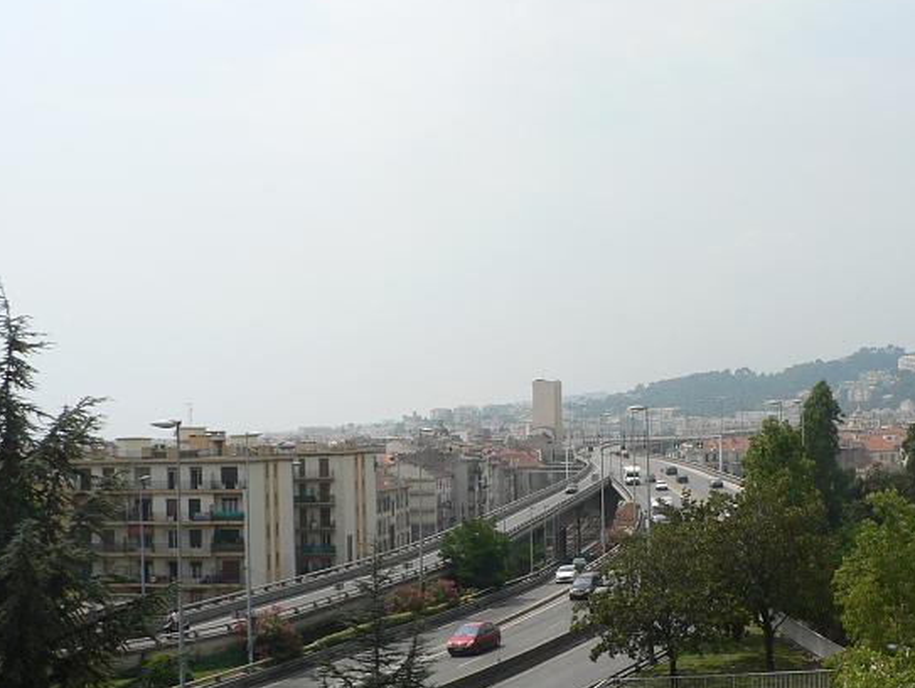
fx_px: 1402
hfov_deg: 35.7
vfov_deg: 27.5
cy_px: 428
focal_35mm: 53
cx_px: 627
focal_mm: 6
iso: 80
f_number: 5.6
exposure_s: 1/640
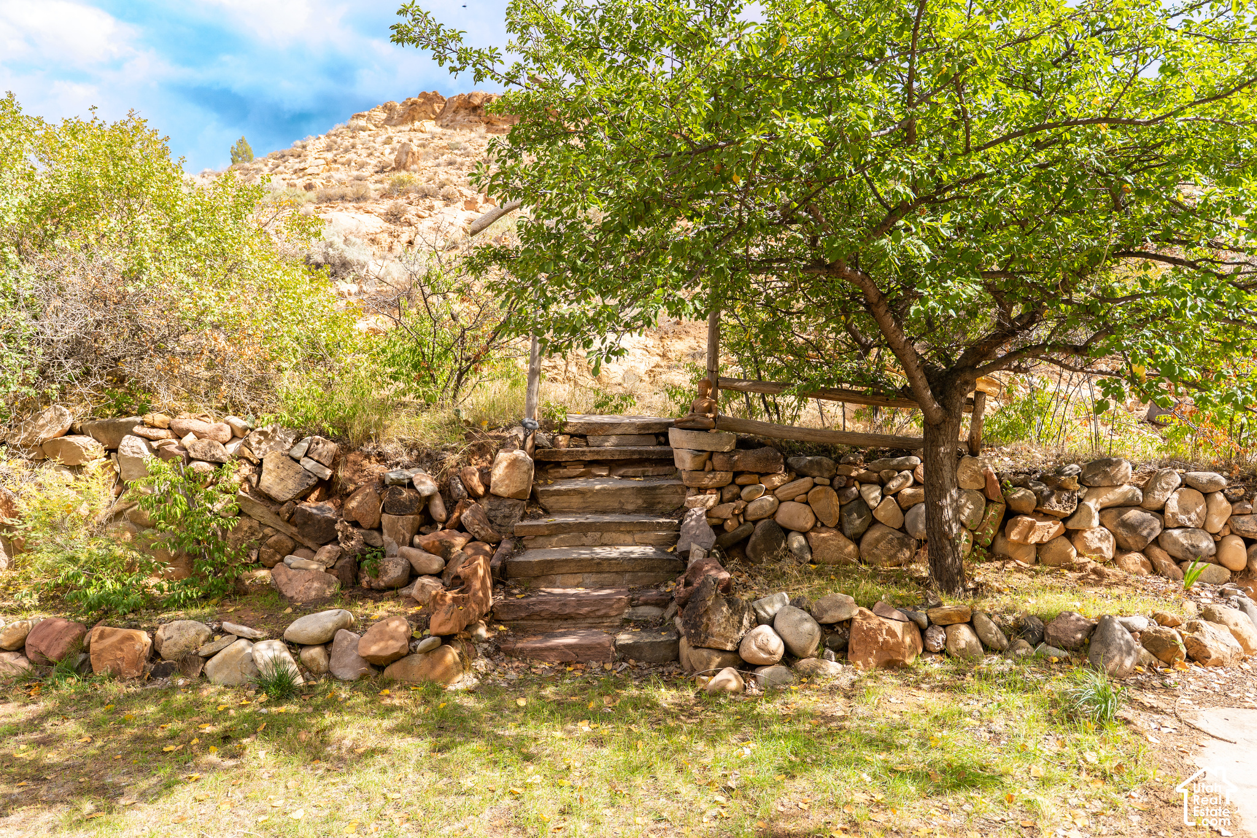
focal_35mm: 26
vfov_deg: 50.4
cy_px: 419
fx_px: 890
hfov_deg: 70.4
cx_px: 628
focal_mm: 25.5
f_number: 4
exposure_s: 1/500
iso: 200
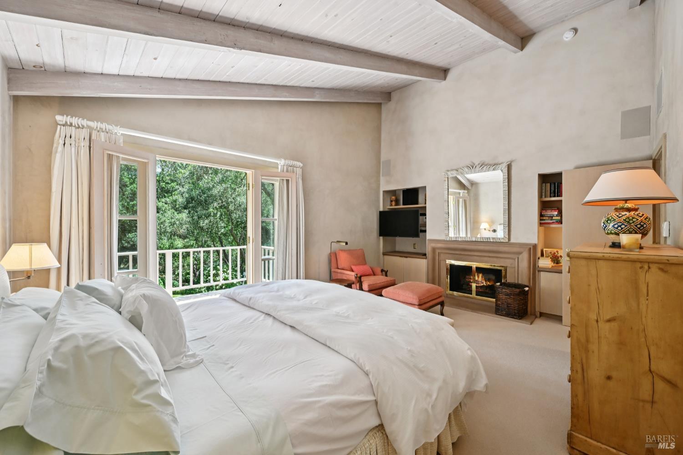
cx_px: 342
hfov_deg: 104.3
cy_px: 228
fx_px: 266
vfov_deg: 81.2
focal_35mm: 14
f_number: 9
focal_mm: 14
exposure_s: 1/125
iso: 1600
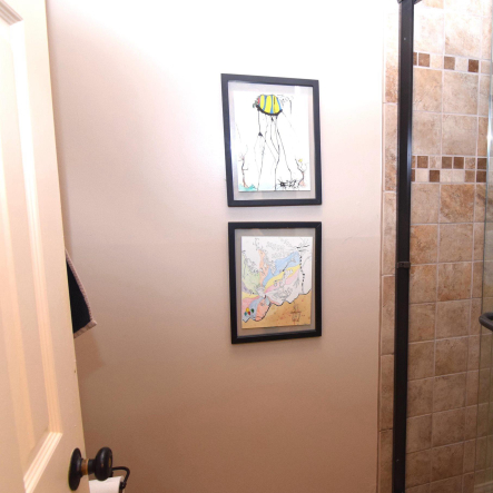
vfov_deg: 65.6
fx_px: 382
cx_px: 369
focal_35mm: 24
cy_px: 235
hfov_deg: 61.9
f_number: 4
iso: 1100
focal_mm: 11
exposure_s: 1/60
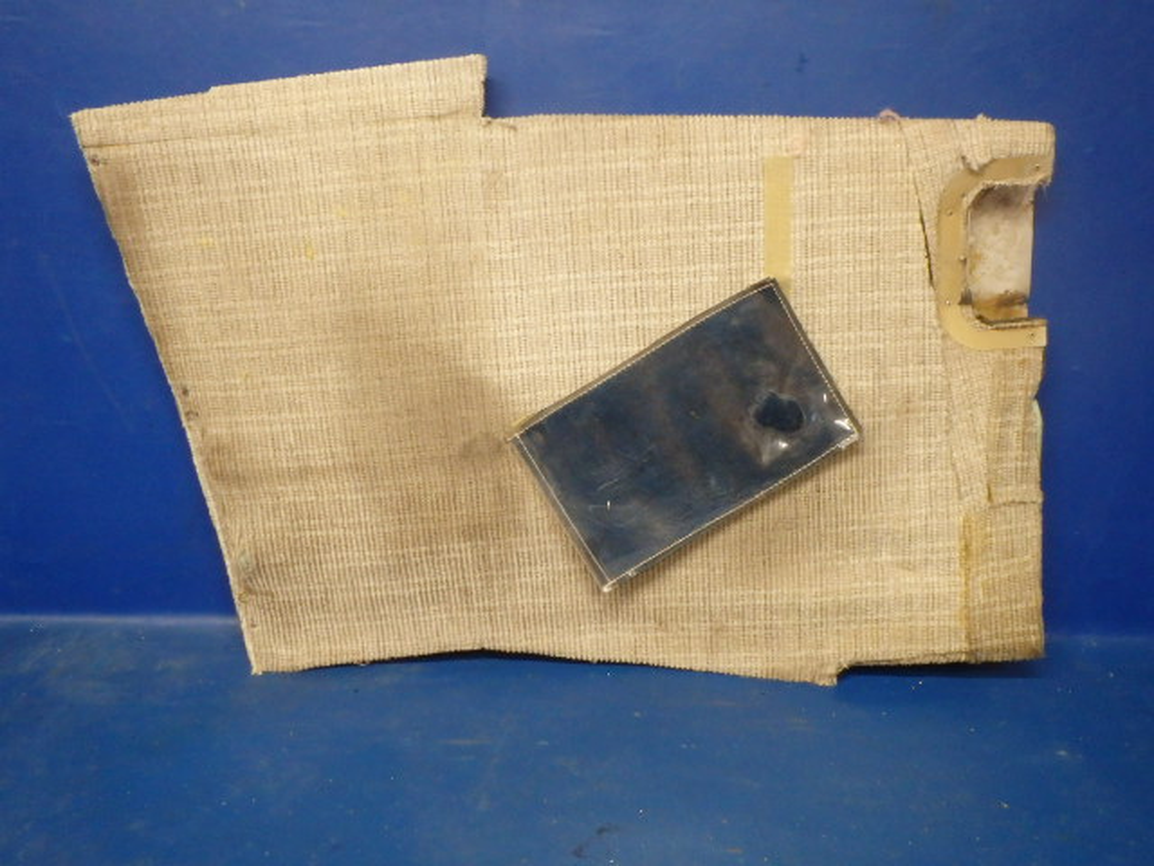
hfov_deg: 63.4
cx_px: 577
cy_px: 433
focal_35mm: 28
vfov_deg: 49.7
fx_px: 933
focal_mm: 5
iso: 800
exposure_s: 1/40
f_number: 3.9
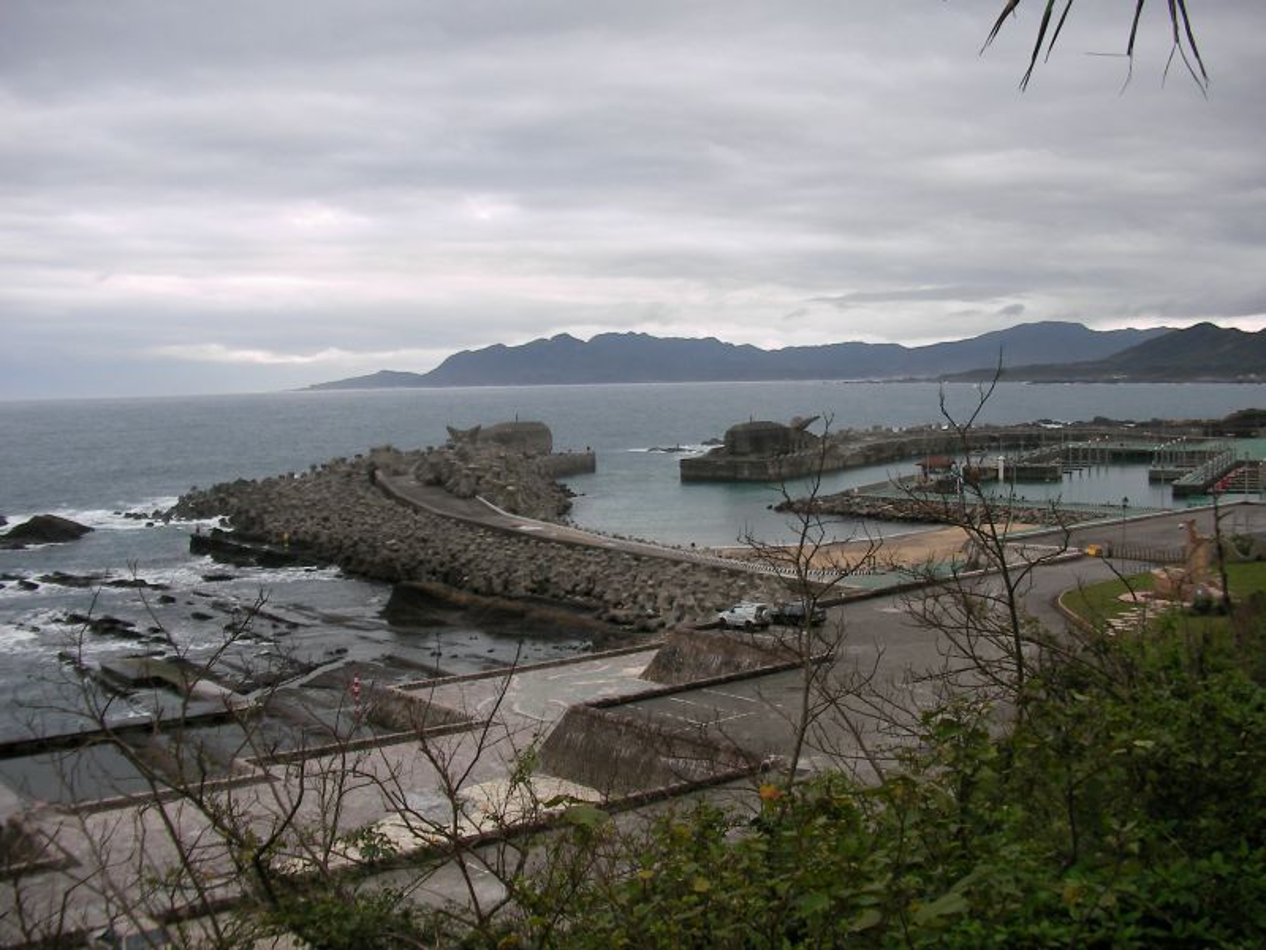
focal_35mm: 41
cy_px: 475
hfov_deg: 45.8
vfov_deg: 35.1
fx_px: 1499
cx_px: 633
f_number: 3.5
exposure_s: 1/224
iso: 50
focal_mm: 6.3
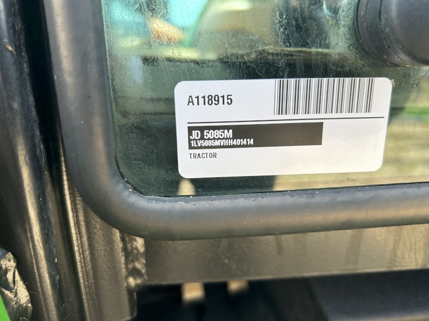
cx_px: 214
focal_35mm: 26
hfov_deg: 67.3
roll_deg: +1.3
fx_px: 322
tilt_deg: -16.1
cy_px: 160
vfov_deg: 53.1
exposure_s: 1/310
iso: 50
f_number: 1.5
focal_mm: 5.7
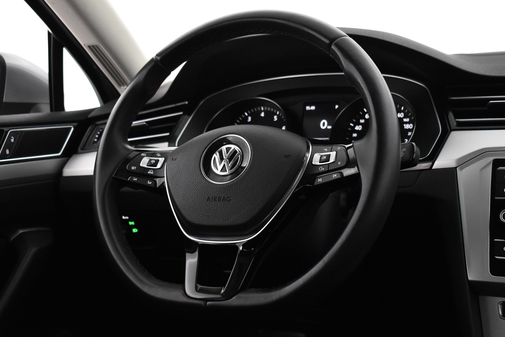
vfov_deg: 25.5
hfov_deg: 37.5
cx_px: 246
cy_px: 172
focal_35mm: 53
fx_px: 744
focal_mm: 32
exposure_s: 1/50
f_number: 4.5
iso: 3200
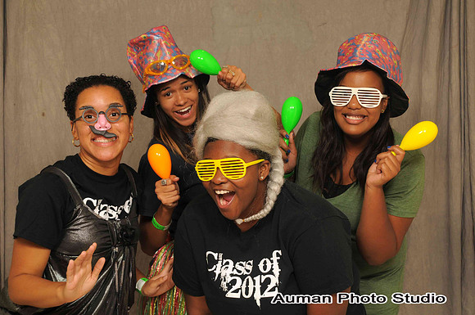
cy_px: 158
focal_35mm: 60
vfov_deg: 22.6
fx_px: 791
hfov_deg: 33.4
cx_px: 238
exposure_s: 1/125
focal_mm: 40
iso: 200
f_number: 6.3
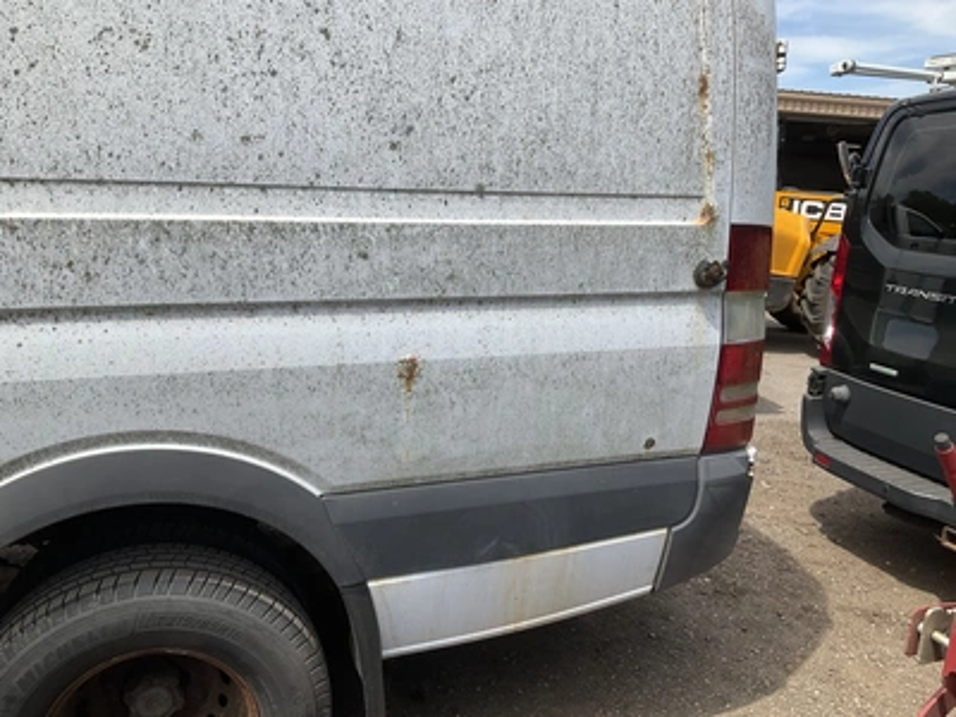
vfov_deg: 48.2
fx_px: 801
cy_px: 358
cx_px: 478
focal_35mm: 29
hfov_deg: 61.7
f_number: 1.8
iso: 25
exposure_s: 1/1451
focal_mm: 3
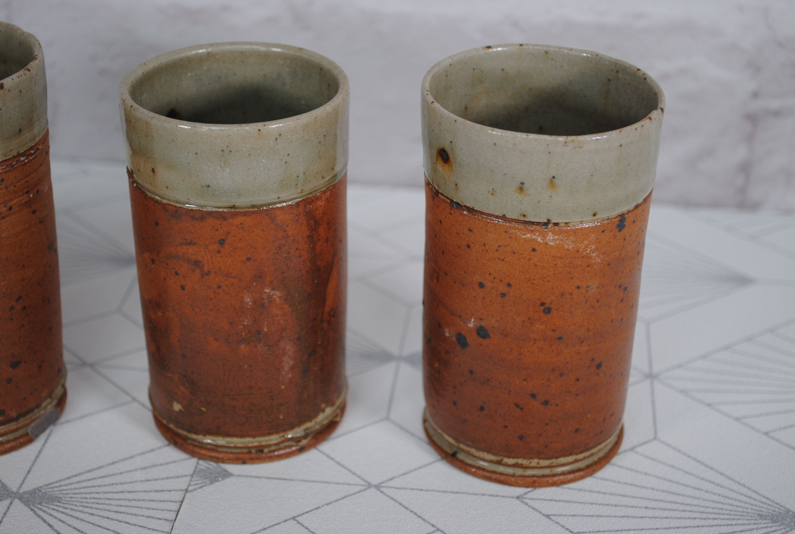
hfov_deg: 29.8
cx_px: 398
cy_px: 267
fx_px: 1494
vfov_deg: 20.3
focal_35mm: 68
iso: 200
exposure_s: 1/125
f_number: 5.3
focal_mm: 45
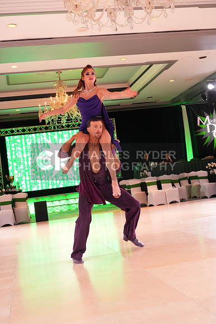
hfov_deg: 29.3
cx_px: 108
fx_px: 414
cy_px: 162
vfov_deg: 42.7
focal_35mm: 46
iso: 5000
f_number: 7.1
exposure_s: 1/200
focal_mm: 46
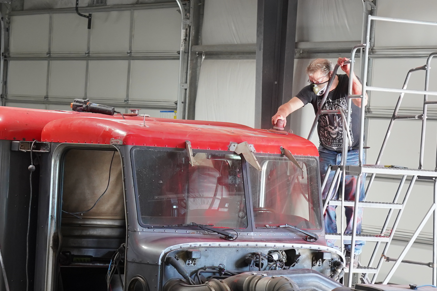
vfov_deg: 10.3
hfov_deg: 15.5
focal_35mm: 132
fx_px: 1602
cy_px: 254
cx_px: 243
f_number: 4
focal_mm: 50
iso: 1250
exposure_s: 1/160
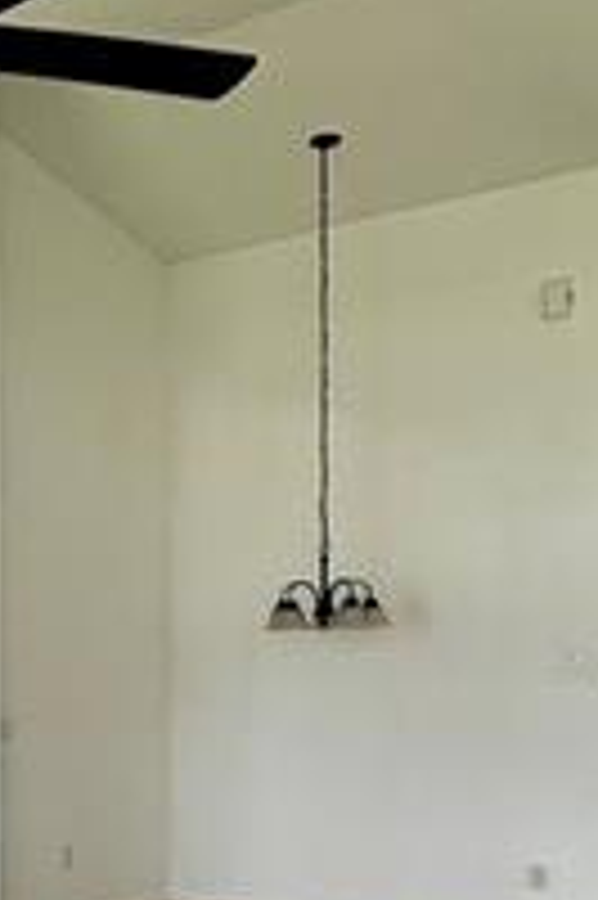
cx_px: -540
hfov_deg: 18.0
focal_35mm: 56
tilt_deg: +1.2
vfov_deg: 35.0
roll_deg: -1.0
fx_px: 1398
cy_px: 662
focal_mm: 2.22
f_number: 2.2
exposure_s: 1/99
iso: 40
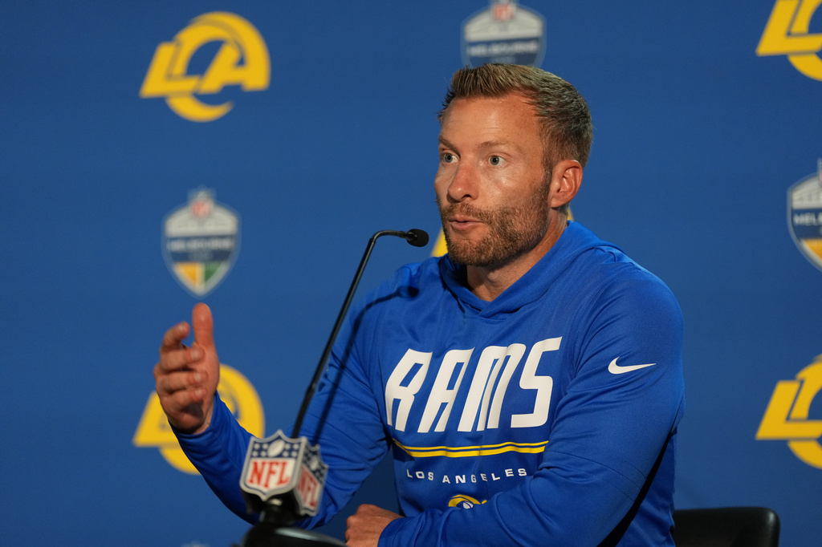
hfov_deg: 14.7
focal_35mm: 140
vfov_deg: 9.8
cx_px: 411
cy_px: 274
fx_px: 3195
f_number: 2.8
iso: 2500
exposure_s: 1/200
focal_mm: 140
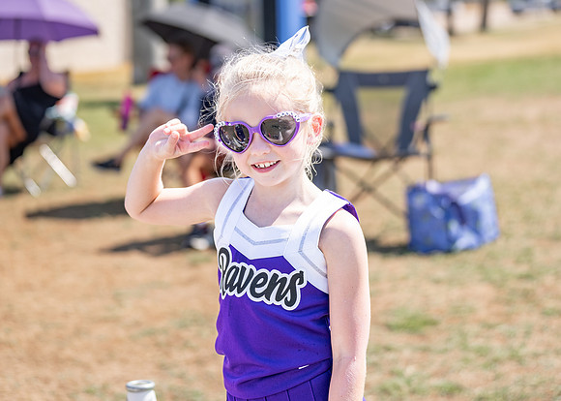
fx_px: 1360
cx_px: 284
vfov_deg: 16.7
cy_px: 171
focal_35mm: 85
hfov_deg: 23.3
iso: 160
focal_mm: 70
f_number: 2.8
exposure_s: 1/1600
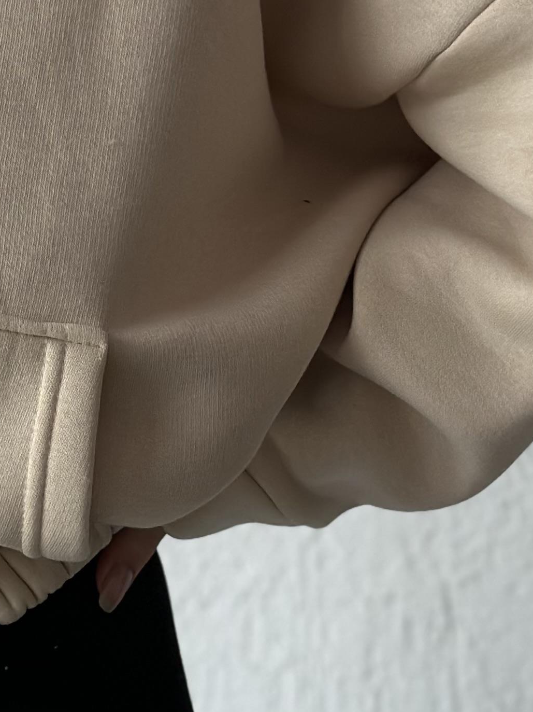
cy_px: 178
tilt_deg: +4.4
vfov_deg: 13.9
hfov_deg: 10.4
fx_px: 2896
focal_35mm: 141
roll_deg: +0.6
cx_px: -86
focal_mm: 6.86
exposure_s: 1/60
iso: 160
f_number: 1.78
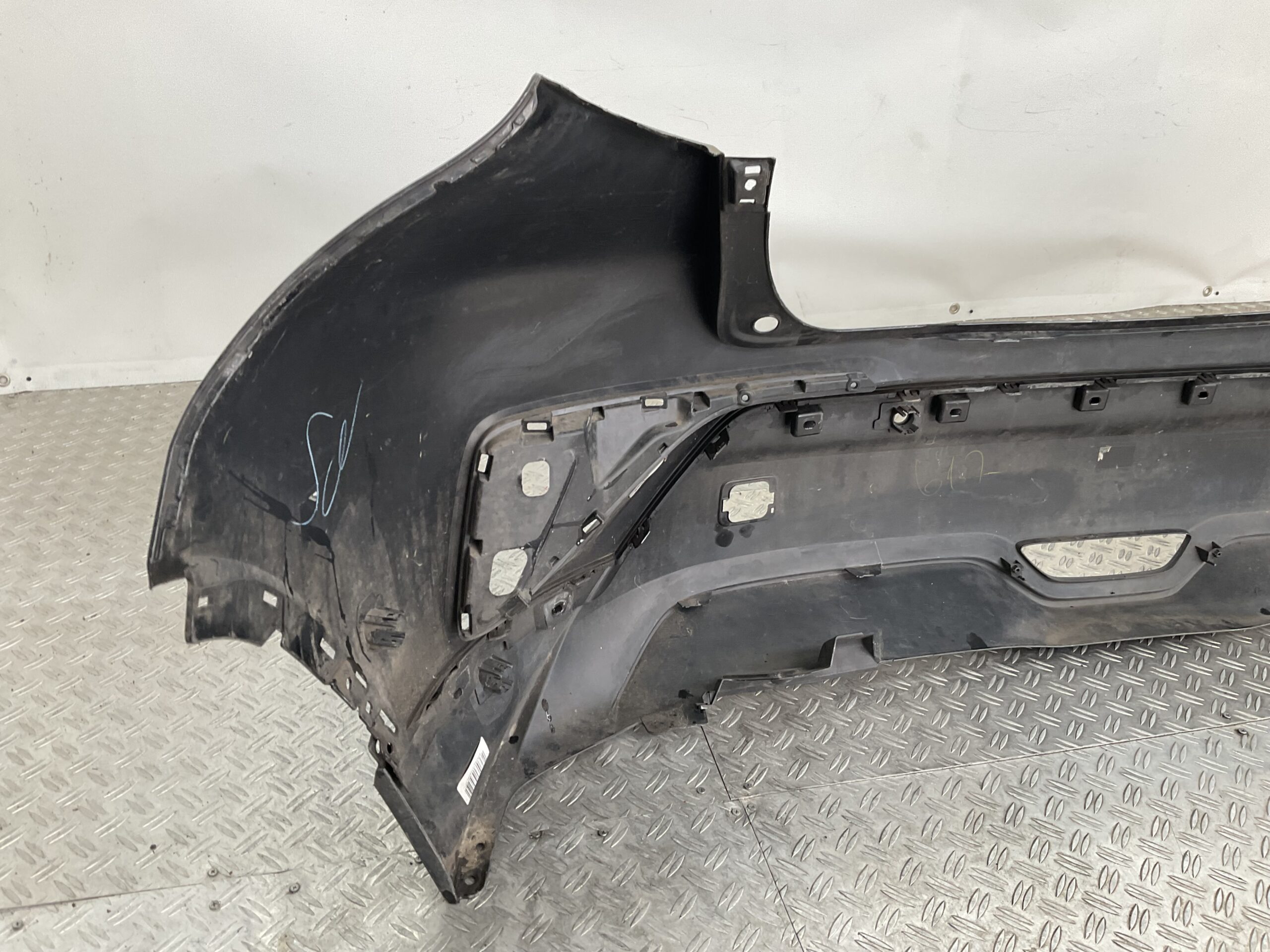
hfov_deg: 61.7
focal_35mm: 29
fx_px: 1064
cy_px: 476
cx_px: 635
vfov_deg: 48.2
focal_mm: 3
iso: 32
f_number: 1.8
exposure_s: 1/120
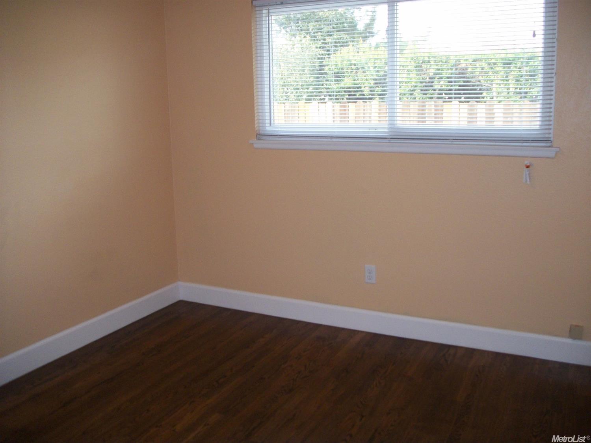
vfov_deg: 44.1
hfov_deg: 56.8
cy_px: 222
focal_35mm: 32
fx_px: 546
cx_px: 296
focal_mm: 5.7
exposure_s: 1/60
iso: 160
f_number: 2.9
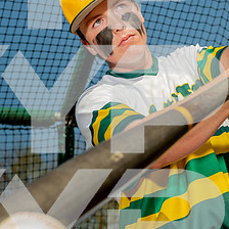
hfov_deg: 22.4
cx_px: 91
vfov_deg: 22.5
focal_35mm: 77
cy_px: 100
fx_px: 576
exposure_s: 1/250
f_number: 4.5
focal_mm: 35
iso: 100
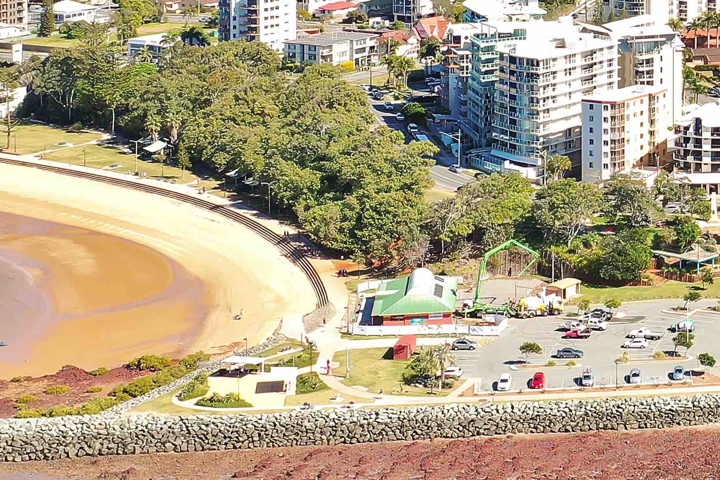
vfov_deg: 15.6
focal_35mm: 87
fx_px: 1740
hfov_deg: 21.3
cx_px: 918
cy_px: 101
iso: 100
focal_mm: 10.26
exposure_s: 1/320
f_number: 5
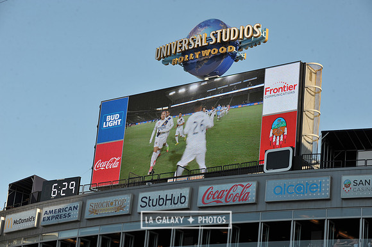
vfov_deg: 13.9
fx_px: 1012
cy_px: 124
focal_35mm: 98
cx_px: 186
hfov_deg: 20.8
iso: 200
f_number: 9
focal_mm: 98
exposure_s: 1/320
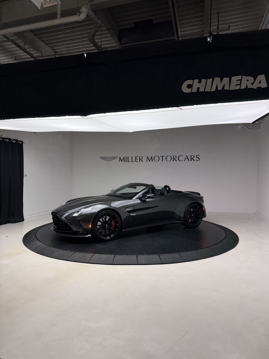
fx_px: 249
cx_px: 134
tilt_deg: -1.8
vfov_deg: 71.6
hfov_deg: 56.8
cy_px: 180
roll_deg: -0.2
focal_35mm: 24
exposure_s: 1/120
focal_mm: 6.76
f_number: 1.78
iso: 200
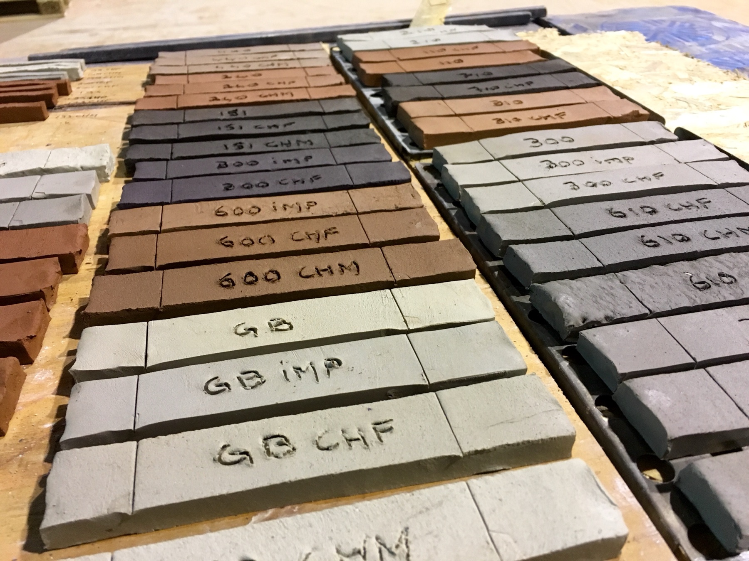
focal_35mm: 29
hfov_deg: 61.7
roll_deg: +1.9
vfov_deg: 48.2
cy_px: 280
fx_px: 627
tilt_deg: -32.2
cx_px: 374
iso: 200
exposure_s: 1/20
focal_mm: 4.15
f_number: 2.2
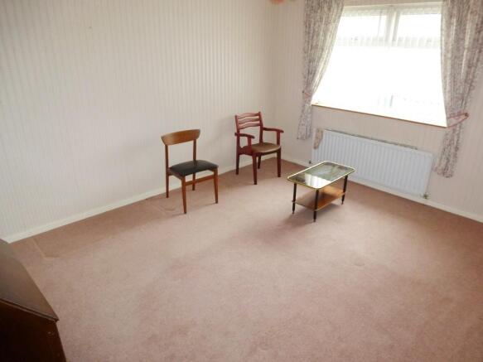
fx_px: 335
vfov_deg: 56.8
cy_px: 181
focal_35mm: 24
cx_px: 242
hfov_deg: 71.6
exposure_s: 1/60
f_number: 3.3
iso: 400
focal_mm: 4.3
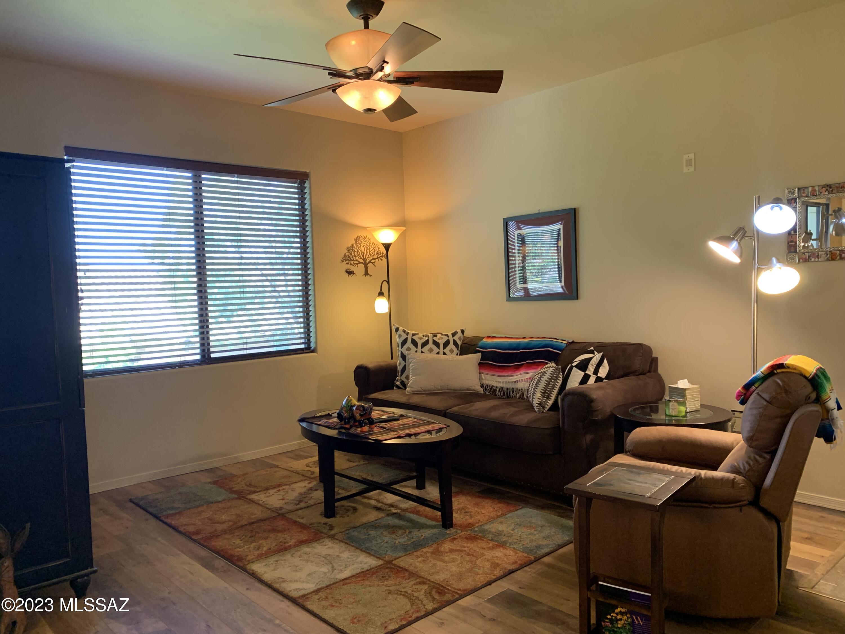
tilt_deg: -4.1
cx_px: 422
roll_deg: +1.1
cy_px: 317
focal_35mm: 26
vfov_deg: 53.1
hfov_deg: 67.3
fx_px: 635
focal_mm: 4.25
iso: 160
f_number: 1.8
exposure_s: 1/60
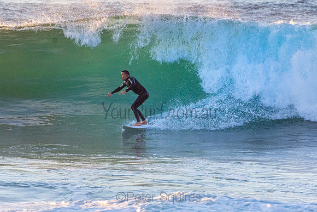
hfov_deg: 2.7
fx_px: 6605
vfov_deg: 1.8
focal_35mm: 750
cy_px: 106
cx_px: 158
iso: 2000
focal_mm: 500
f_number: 5.6
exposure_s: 1/1600
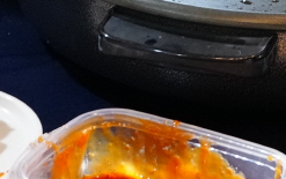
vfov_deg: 6.7
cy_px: -370
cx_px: 432
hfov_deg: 11.3
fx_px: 1389
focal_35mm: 178
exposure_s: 1/160
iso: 4000
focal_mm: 24
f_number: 3.2
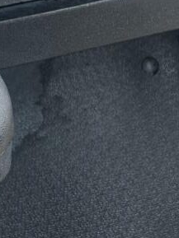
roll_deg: +2.7
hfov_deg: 12.2
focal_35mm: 108
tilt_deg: -25.4
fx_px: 744
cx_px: -175
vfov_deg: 16.9
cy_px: -96
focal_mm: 5.7
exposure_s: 1/1468
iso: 50
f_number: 1.5
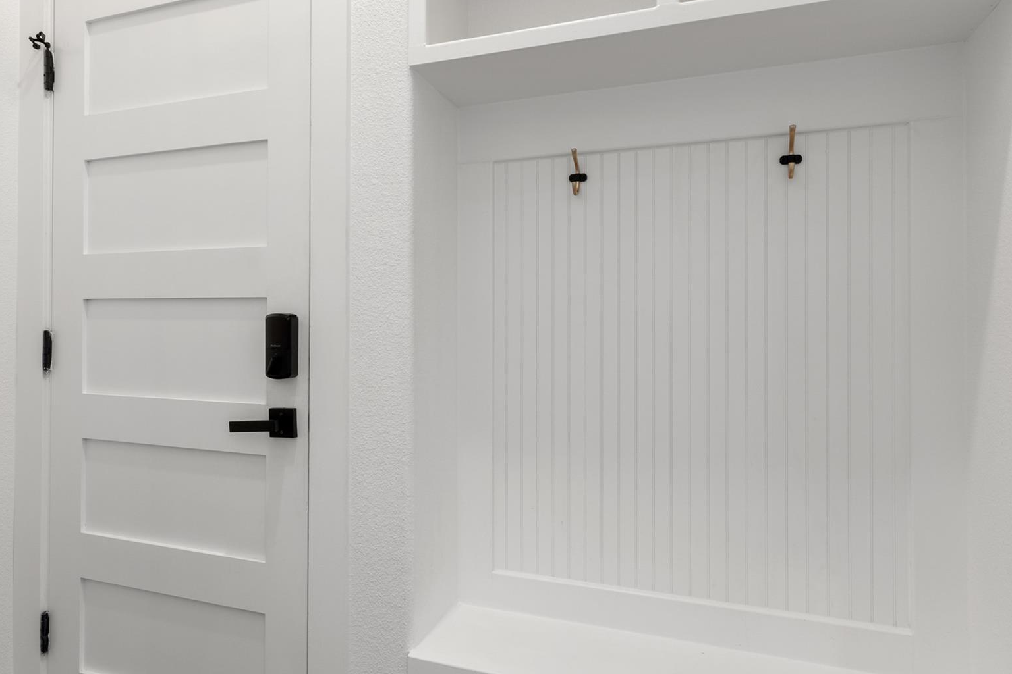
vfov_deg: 53.1
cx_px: 472
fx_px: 675
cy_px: 318
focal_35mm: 24
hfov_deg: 73.7
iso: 400
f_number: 10
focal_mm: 18
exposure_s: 1/2.5
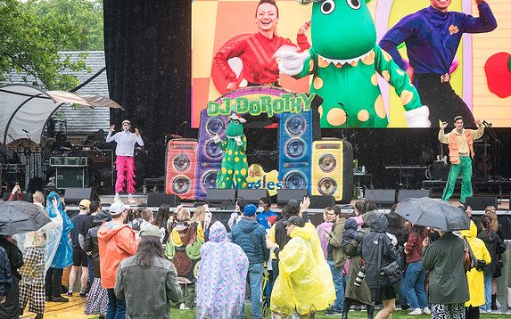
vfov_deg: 13.8
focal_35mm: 95
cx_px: 256
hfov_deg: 21.9
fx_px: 1323
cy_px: 162
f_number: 4.5
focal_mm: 92
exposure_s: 1/1000
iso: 2000
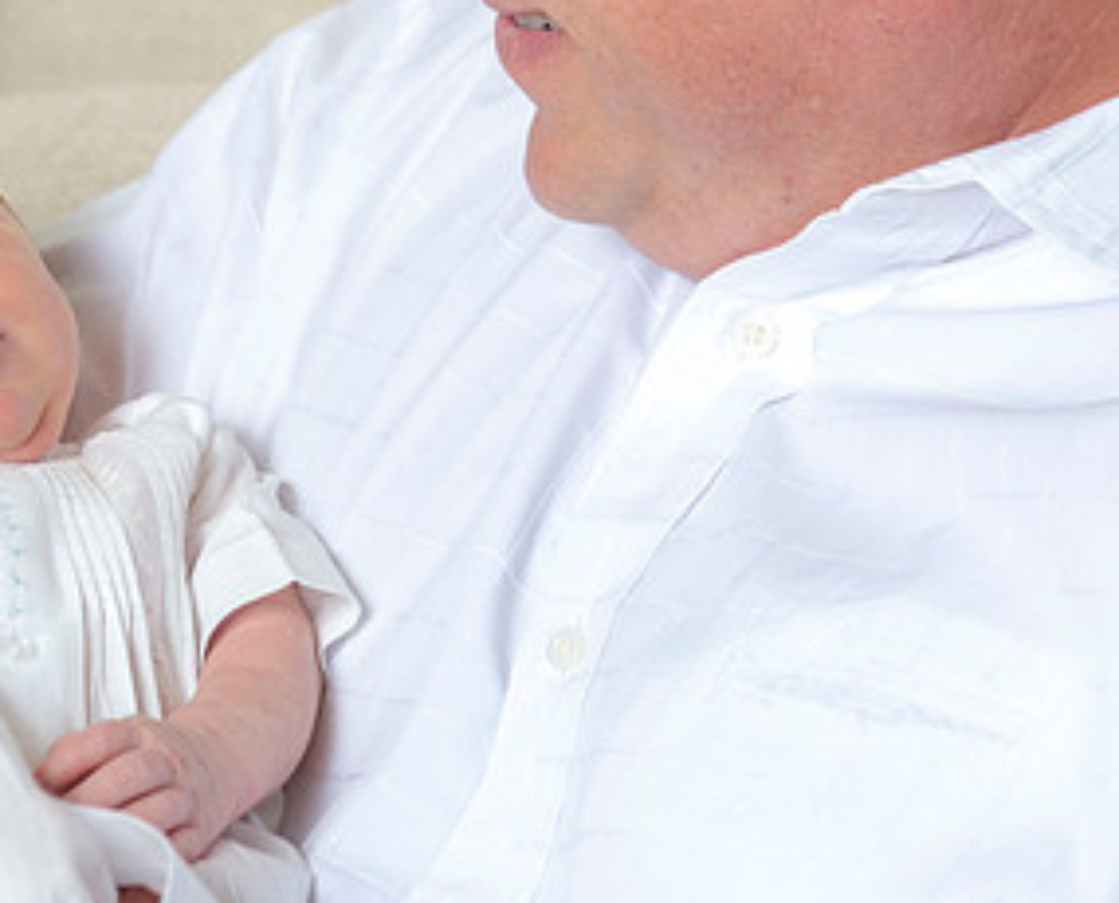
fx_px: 9770
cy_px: 359
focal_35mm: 294
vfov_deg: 5.3
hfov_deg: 6.5
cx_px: 249
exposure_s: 1/160
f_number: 5.6
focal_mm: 120
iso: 200
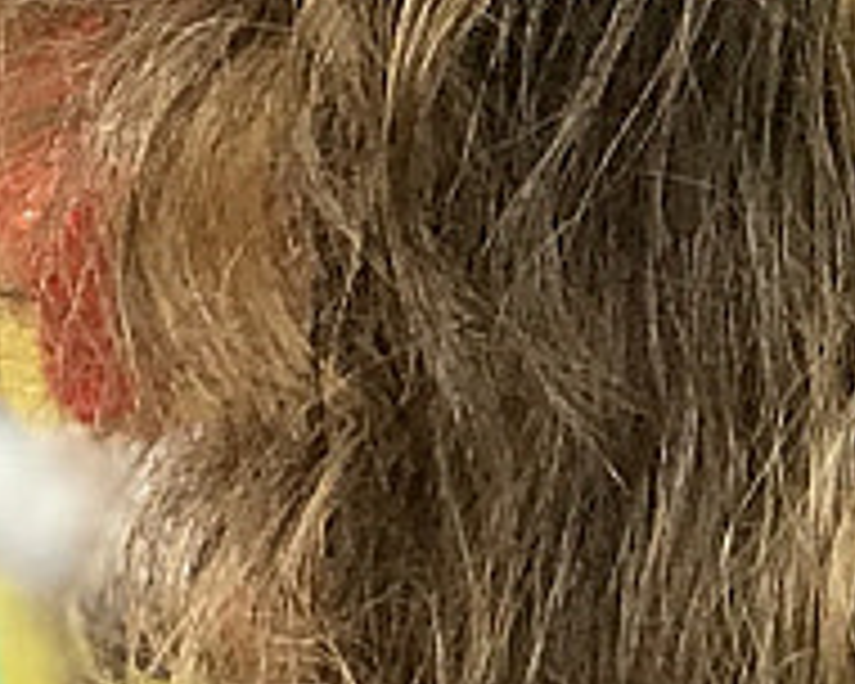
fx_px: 11868
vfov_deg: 3.3
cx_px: -302
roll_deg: -0.4
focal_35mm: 469
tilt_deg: -5.6
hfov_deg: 4.1
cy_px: 45
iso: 40
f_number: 2.8
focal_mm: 6.6
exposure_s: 1/50
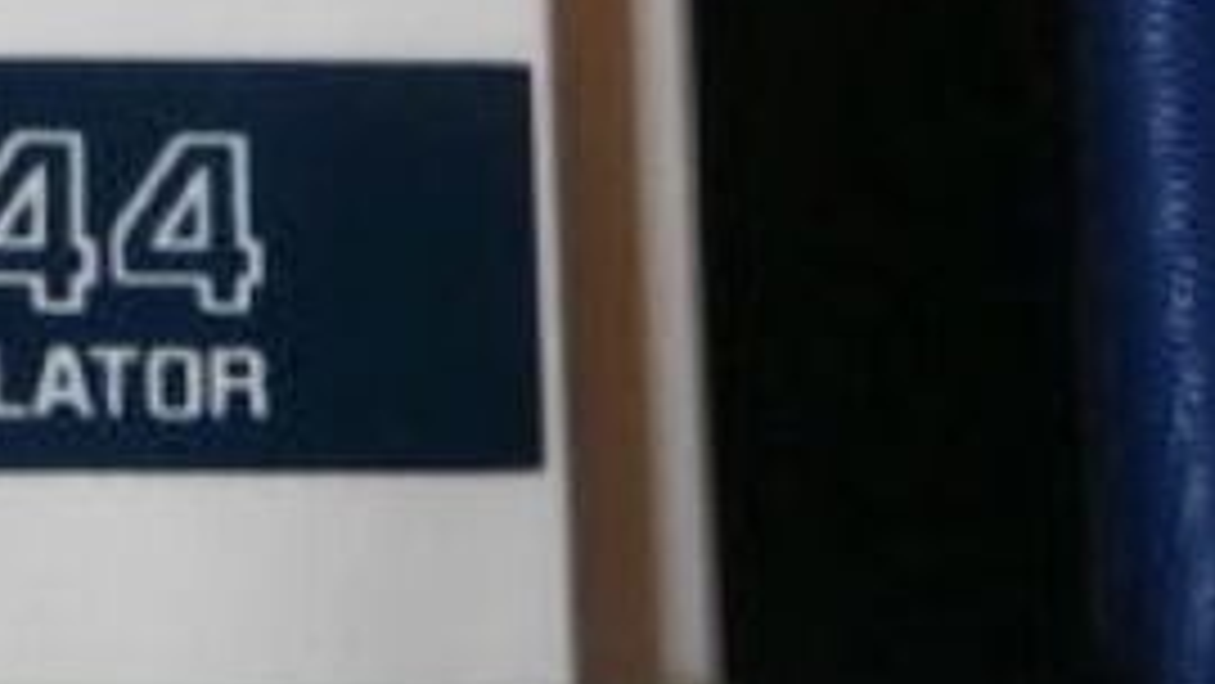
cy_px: -171
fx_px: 3383
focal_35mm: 105
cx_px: -369
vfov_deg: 11.3
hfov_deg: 18.9
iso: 200
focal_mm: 4.7
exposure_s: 1/20
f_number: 2.8
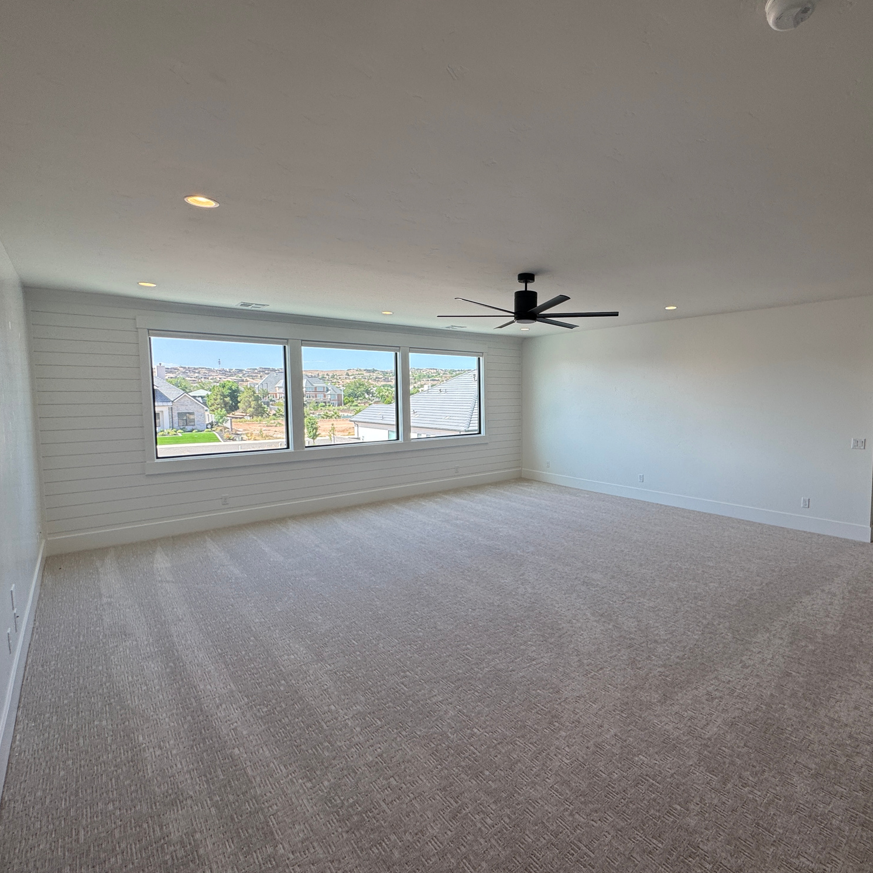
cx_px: 516
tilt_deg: -3.8
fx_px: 485
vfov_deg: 84.0
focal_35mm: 17
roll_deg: +0.5
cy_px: 432
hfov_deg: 83.1
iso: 40
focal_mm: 2.22
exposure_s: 1/198
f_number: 2.2
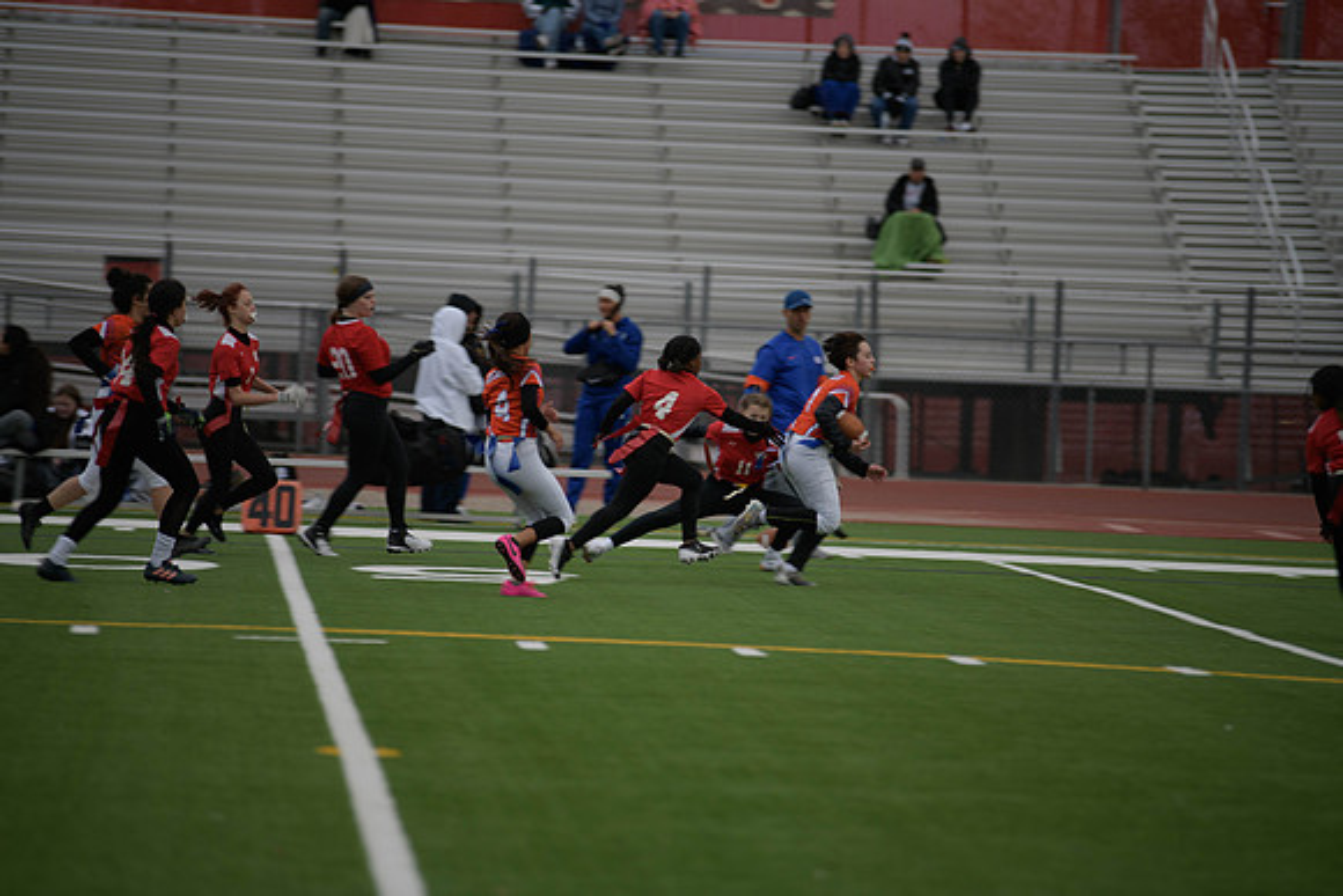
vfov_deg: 6.9
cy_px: 448
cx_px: 672
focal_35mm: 200
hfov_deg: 10.3
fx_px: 7463
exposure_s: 1/200
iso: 125
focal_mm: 200
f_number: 2.8
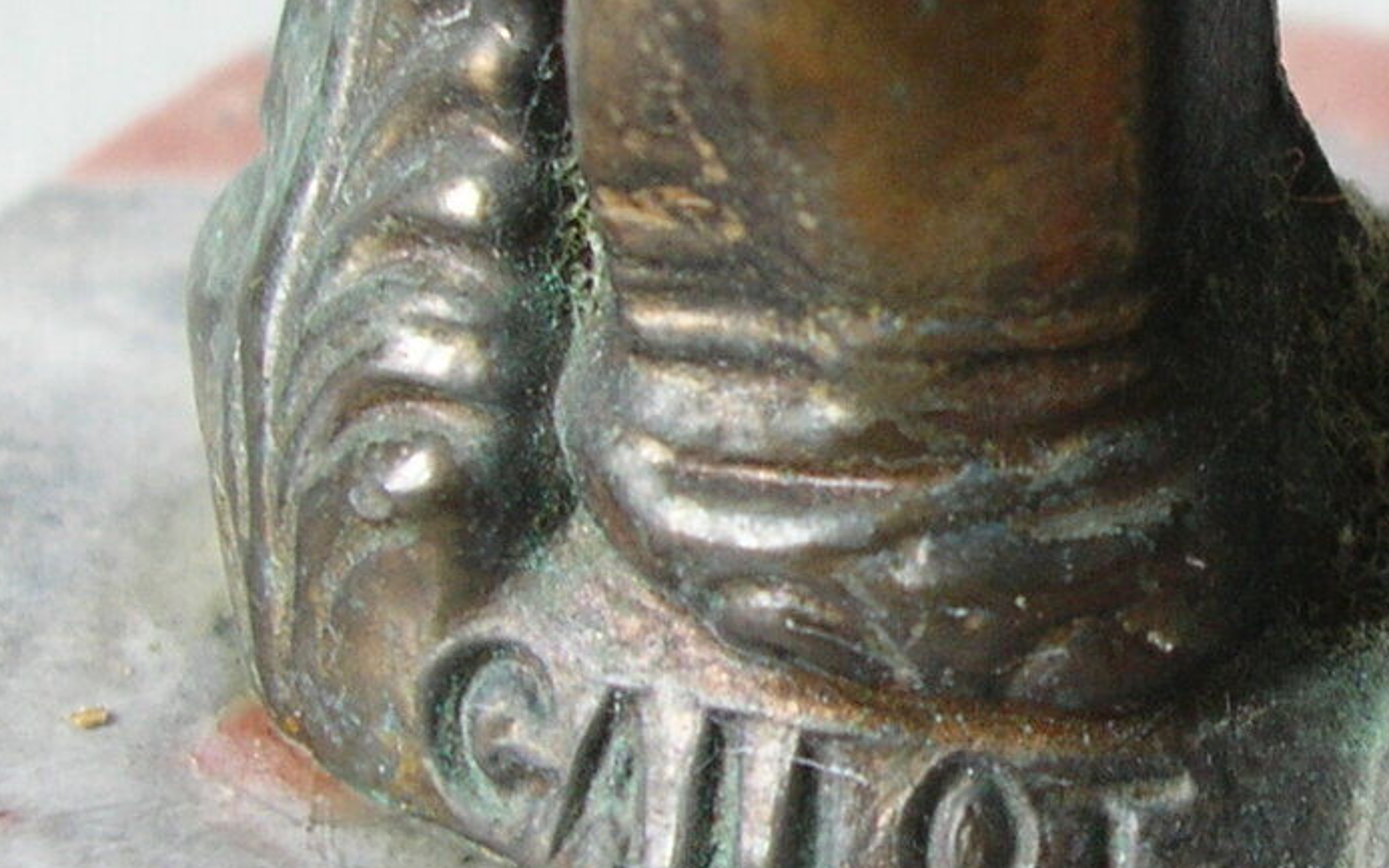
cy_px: 215
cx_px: 1449
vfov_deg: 12.2
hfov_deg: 18.8
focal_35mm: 107
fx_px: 4050
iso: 50
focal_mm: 5.8
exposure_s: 1/7.7
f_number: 2.8
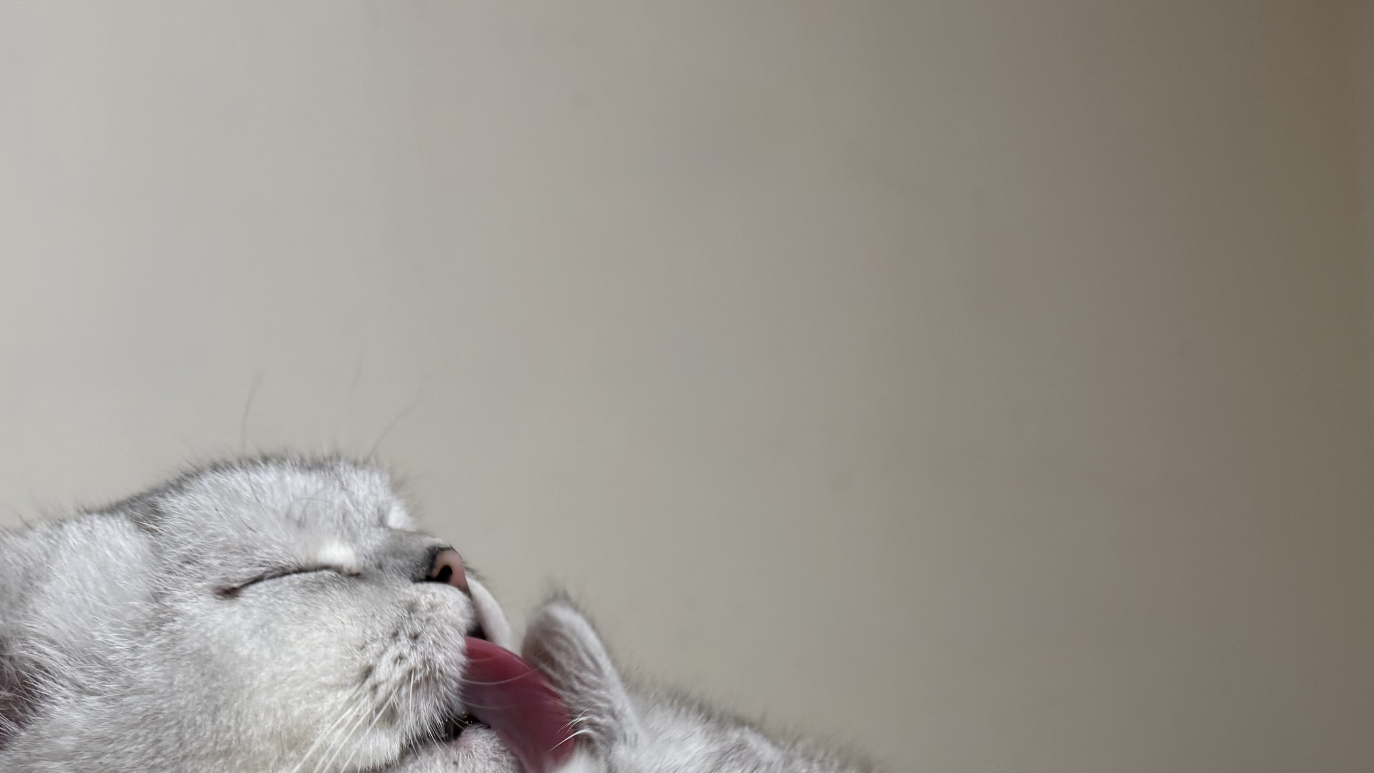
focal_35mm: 42
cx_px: 422
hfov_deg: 47.3
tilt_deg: -1.2
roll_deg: +3.8
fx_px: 1530
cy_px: 783
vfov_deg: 26.7
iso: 125
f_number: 1.78
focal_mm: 6.76
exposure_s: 1/60
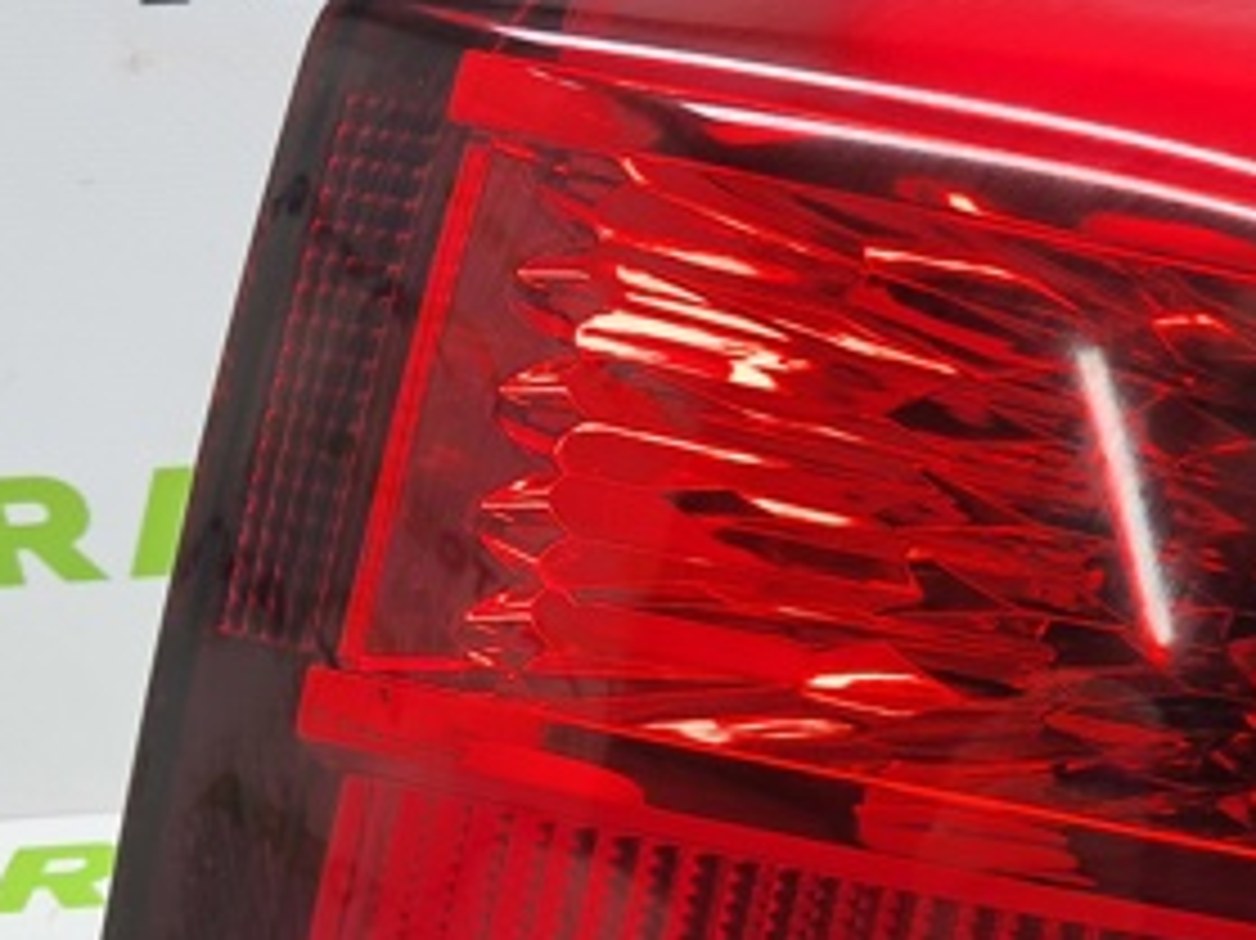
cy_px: 767
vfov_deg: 23.3
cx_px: 1139
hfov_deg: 29.8
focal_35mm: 62
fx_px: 2249
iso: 50
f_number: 1.8
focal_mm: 4
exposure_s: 1/50
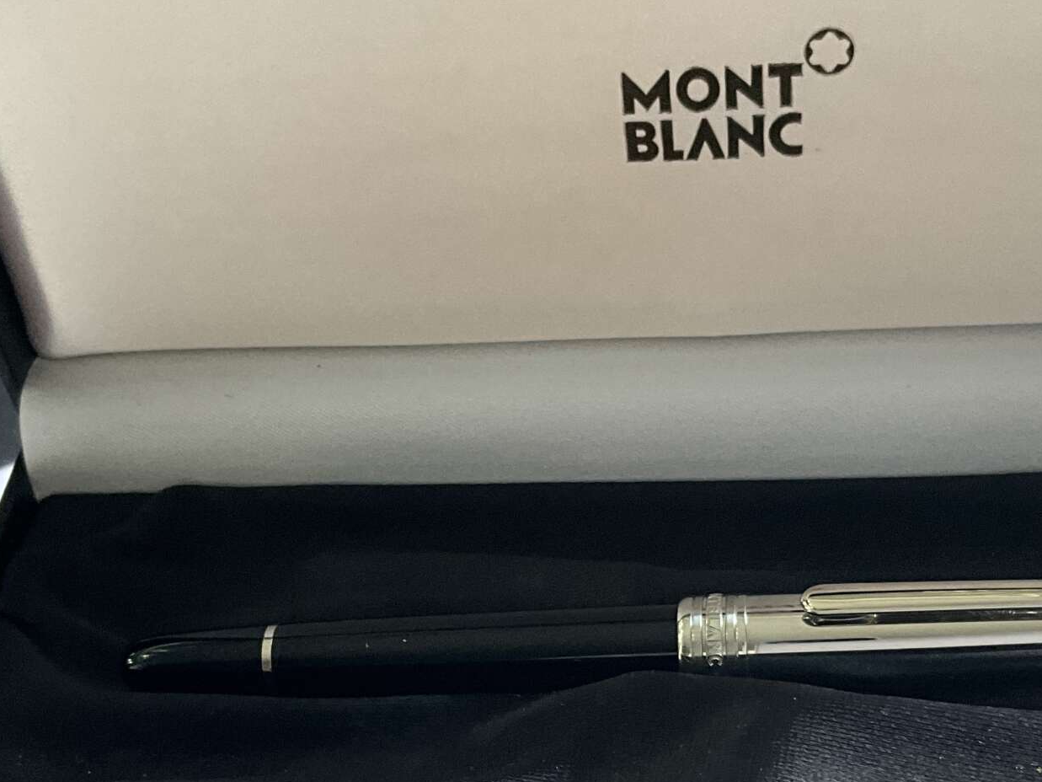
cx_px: 601
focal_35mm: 60
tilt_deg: -46.4
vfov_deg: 23.9
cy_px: 659
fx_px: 1806
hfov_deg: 32.1
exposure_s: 1/120
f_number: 1.8
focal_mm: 3
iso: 64
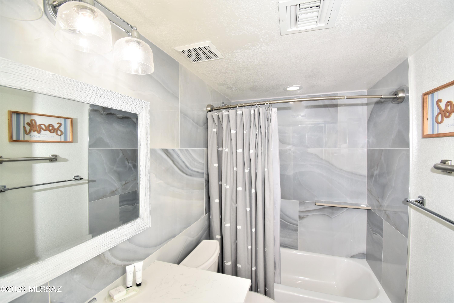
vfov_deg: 77.3
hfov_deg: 100.4
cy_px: 152
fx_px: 189
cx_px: 227
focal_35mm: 15
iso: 360
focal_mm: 10
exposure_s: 1/200
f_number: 5
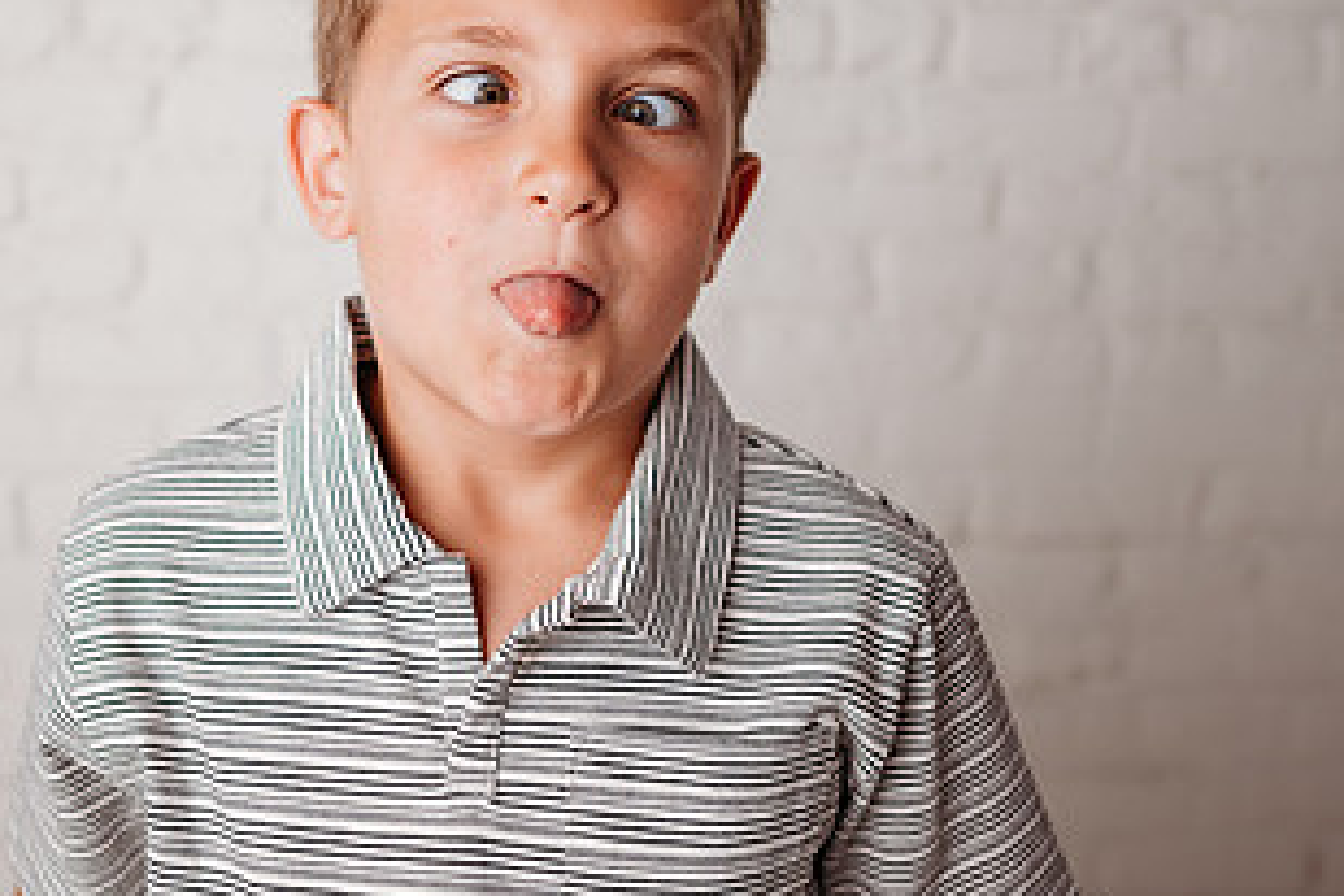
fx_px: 1680
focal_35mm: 45
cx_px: 496
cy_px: 233
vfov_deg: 29.4
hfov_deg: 43.2
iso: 100
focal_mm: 24
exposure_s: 1/200
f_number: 2
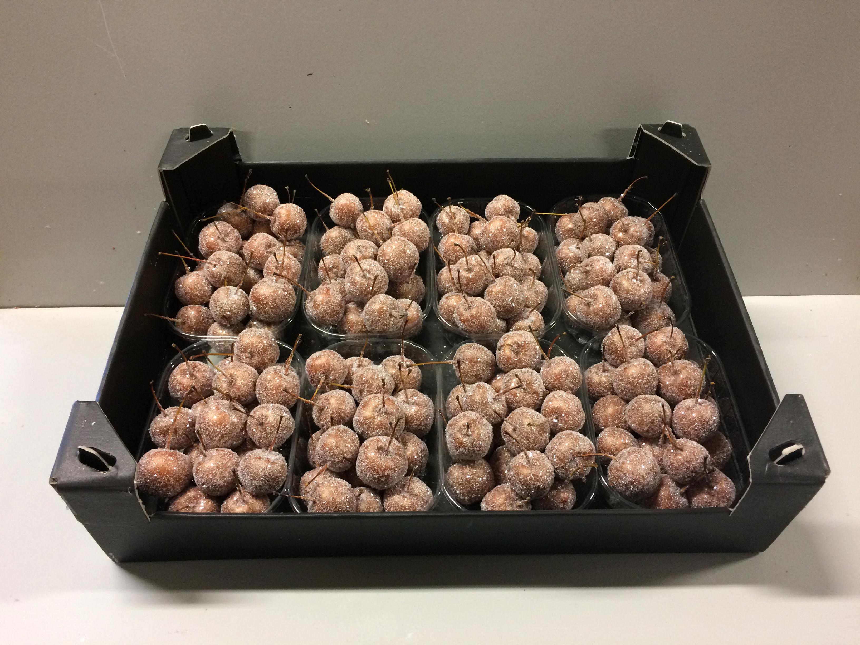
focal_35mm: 29
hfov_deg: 61.7
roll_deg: -1.1
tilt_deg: -34.2
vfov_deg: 48.2
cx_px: 430
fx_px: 720
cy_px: 322
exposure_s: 1/33
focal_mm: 4.15
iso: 200
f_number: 2.2
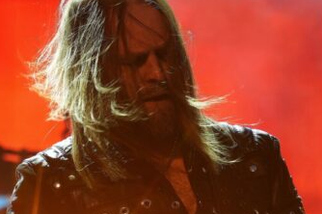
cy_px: 118
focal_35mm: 397
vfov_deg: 3.5
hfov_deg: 5.2
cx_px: 221
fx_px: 3549
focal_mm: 115
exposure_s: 1/200
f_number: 5.6
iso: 1250
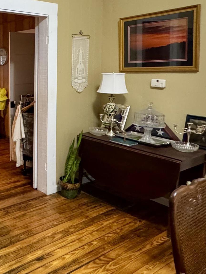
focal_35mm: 37
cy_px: 94
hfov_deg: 33.3
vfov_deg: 49.4
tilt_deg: -5.4
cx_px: -25
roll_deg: +0.2
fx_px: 293
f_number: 2.2
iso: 800
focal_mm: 2.22
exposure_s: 1/60
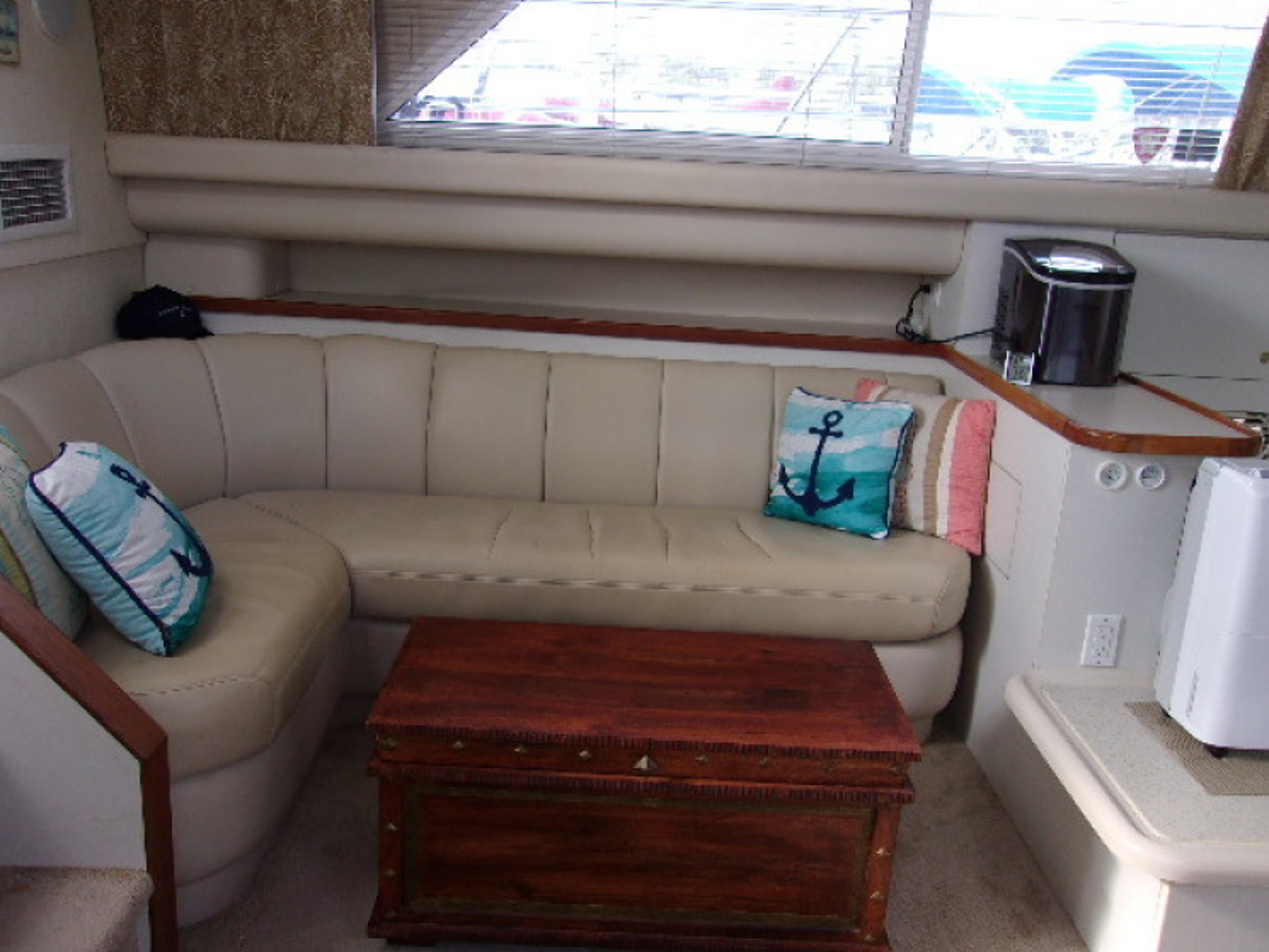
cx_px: 657
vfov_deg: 48.2
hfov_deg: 61.6
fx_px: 1063
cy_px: 453
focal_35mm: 29
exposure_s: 1/34
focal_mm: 4.9
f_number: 3
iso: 80
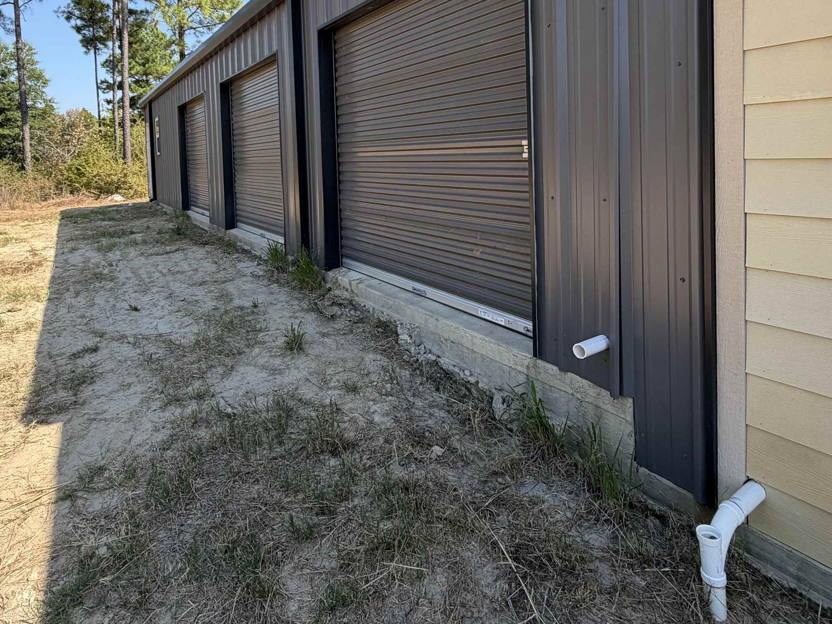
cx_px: 377
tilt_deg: -1.9
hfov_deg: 76.2
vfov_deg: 58.6
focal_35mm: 22
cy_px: 172
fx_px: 529
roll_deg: +2.0
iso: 40
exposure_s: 1/651
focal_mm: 2.22
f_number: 2.2
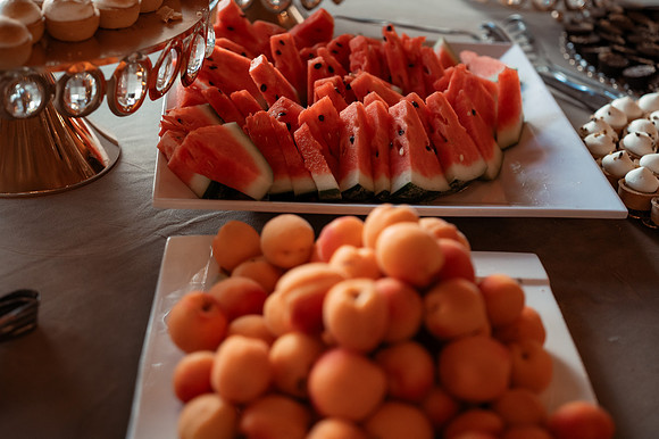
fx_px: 1043
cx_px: 330
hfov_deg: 35.1
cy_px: 220
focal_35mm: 57
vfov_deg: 23.8
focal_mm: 57
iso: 2500
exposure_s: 1/320
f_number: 2.8
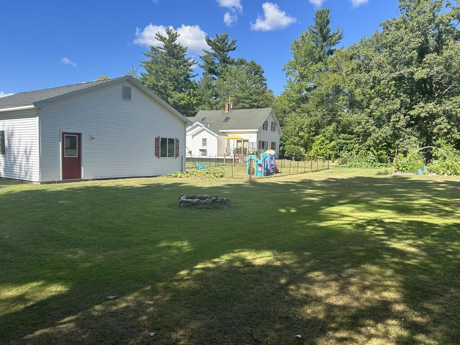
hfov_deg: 67.3
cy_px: 172
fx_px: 346
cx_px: 230
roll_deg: -0.8
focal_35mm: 26
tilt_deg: -3.2
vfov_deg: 53.1
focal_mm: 5.7
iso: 50
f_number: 1.5
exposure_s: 1/1972
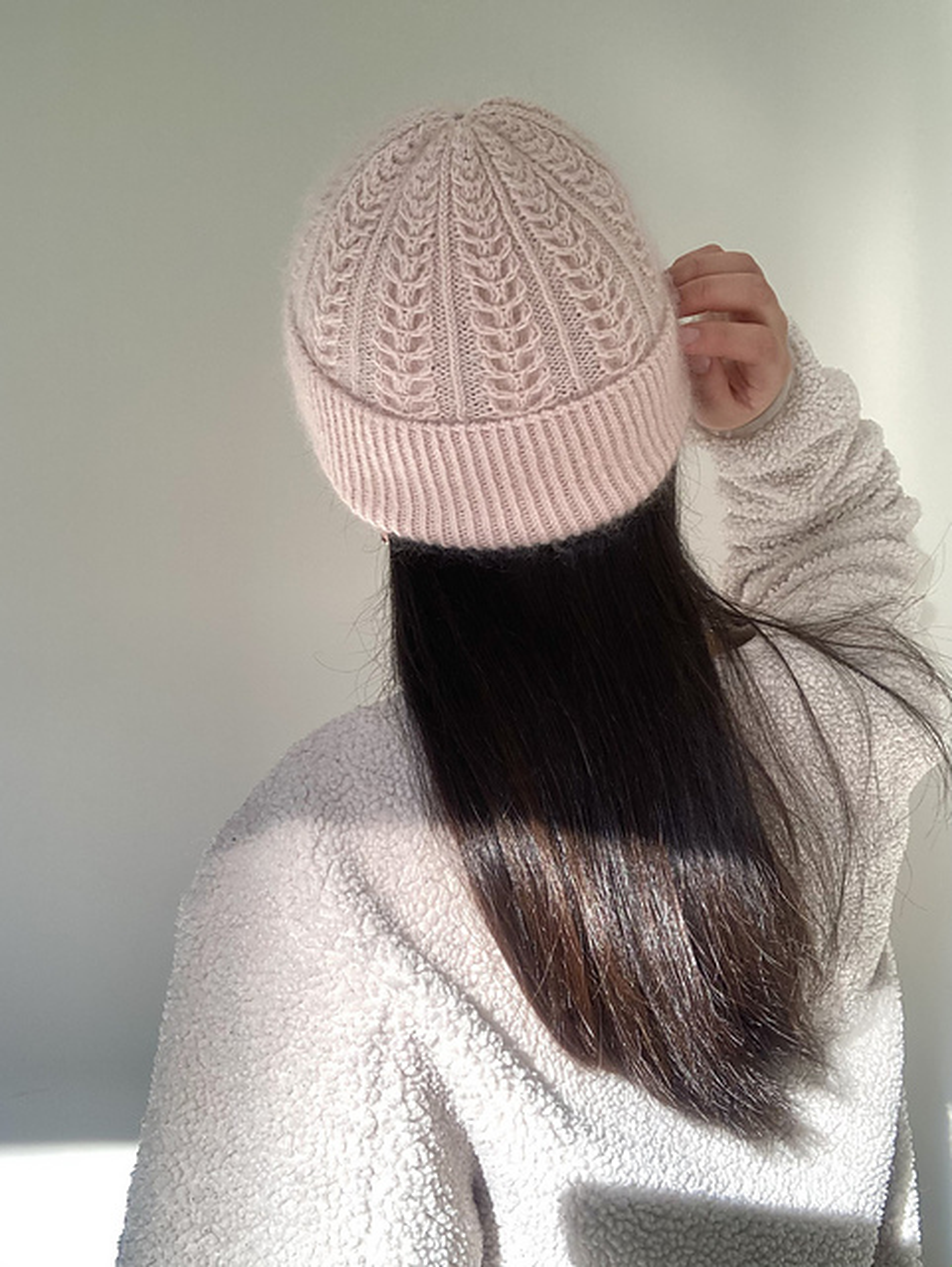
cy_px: 634
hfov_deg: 44.2
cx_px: 476
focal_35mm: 32
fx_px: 1172
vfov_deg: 56.8
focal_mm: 2.87
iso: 64
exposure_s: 1/121
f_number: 2.2
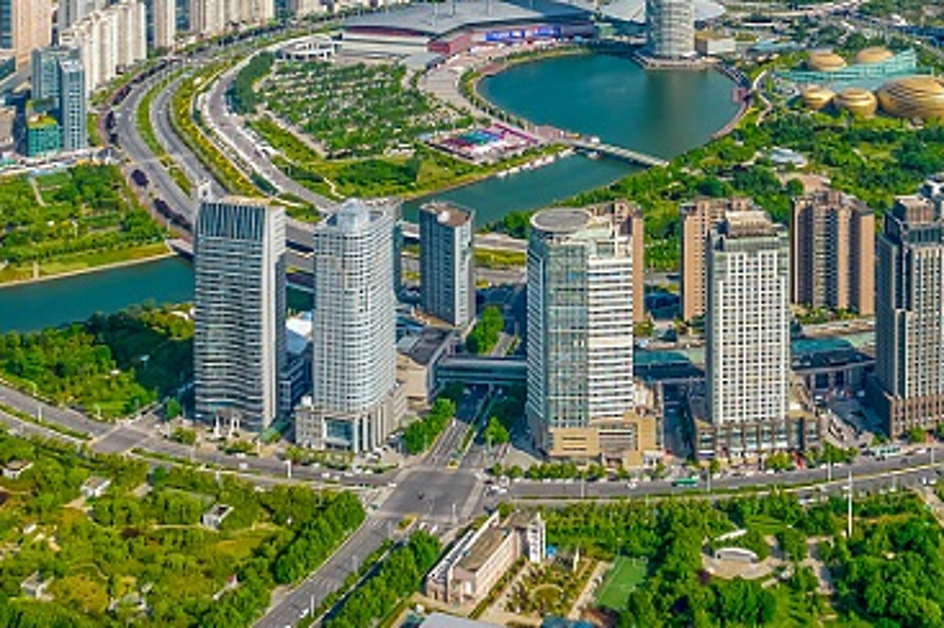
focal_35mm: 42
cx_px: 633
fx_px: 1100
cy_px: 85
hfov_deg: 45.7
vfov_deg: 30.7
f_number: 2.8
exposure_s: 1/2000
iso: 100
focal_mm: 8.38
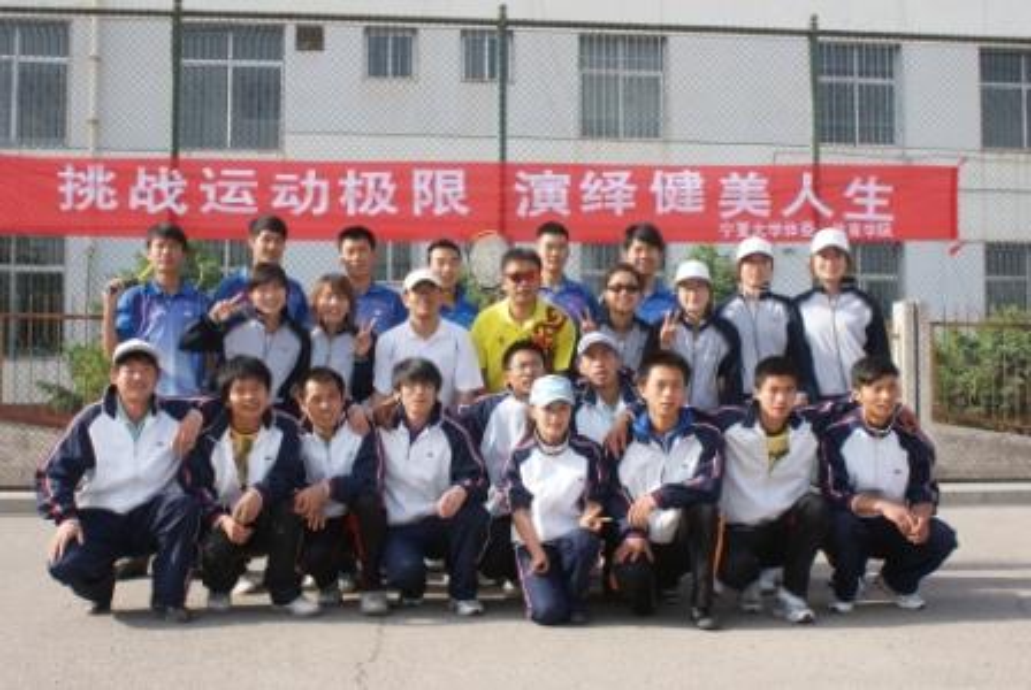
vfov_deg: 32.0
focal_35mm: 42
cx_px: 516
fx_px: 1204
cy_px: 345
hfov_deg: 46.3
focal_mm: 28
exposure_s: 1/125
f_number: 8
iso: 100
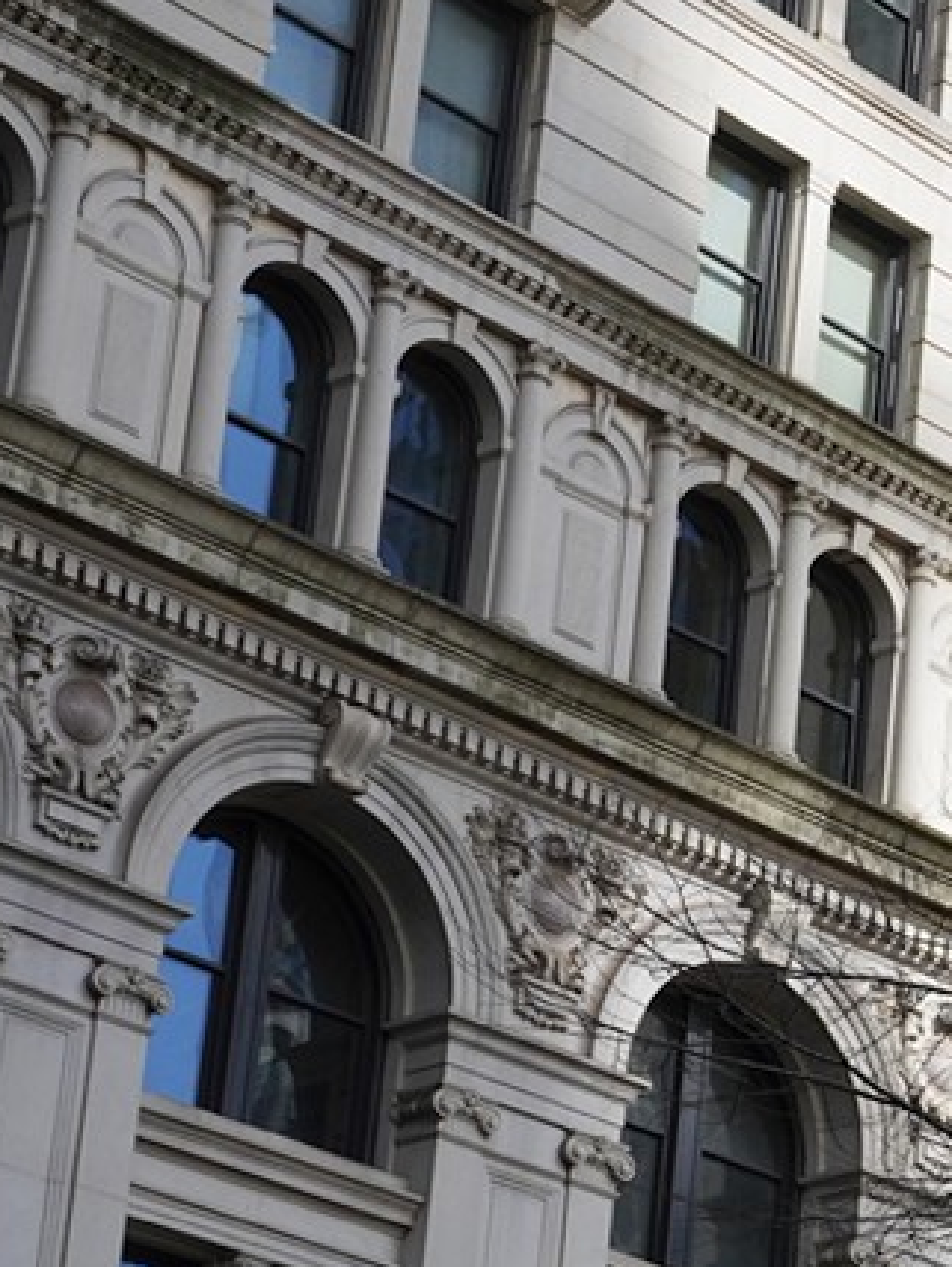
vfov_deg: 14.5
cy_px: 1142
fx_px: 4943
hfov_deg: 9.6
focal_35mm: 135
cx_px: 2358
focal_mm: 30
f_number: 13
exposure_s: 1/100
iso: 400
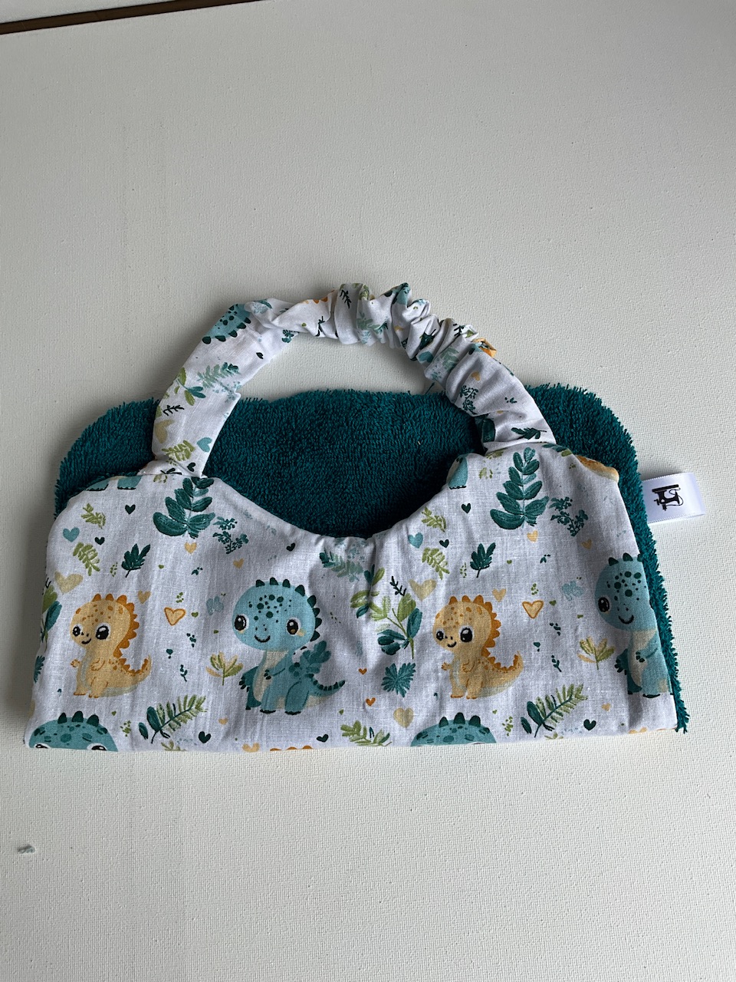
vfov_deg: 61.7
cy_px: 491
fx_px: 822
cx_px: 368
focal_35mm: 29
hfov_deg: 48.2
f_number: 1.8
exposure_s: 1/406
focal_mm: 3
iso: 25
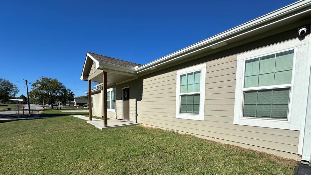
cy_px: 117
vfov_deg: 65.3
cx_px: 151
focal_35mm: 16
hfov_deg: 99.3
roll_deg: -1.5
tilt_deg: -3.1
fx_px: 132
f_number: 2.2
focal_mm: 2.22
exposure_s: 1/4292
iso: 50
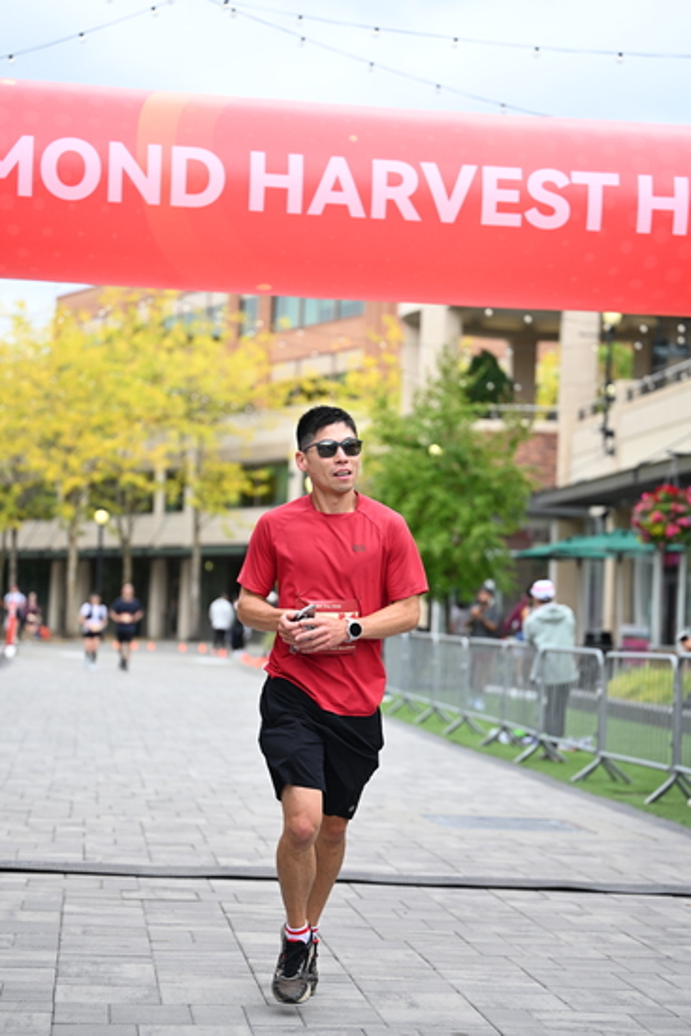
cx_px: 346
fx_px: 2215
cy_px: 518
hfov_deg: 17.7
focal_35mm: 77
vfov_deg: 26.3
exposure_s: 1/2000
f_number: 2.8
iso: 640
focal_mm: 77
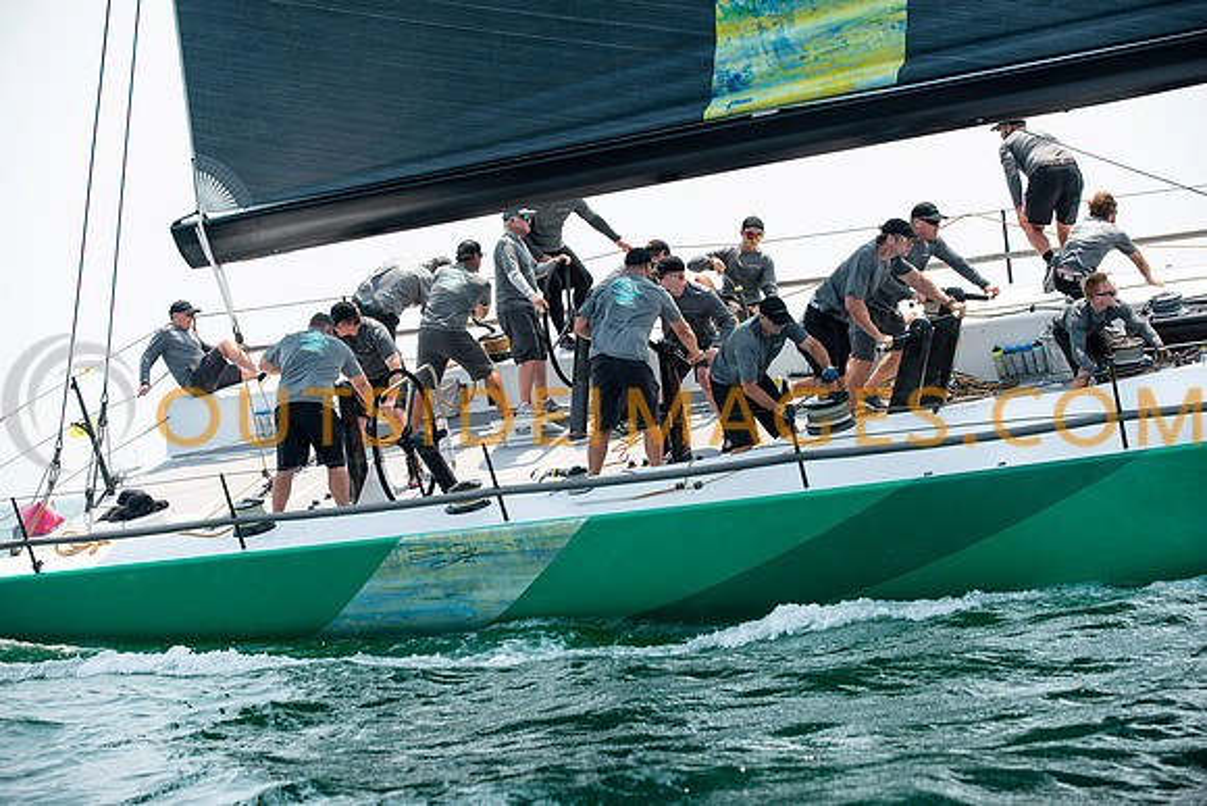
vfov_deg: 13.0
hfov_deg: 19.5
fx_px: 3521
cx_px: 604
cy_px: 403
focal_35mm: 105
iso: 250
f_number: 5
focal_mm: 105
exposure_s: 1/1600
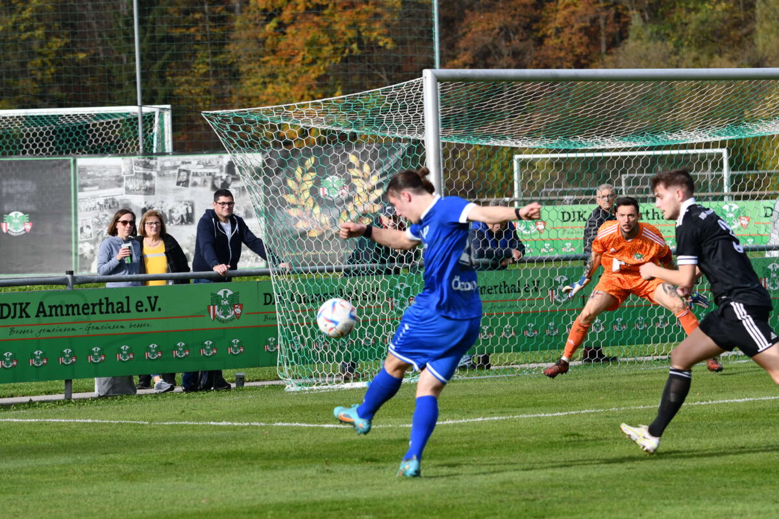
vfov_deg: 5.9
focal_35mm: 232
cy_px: 260
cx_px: 390
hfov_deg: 8.9
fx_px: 5020
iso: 400
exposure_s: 1/1600
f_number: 6.3
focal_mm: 155
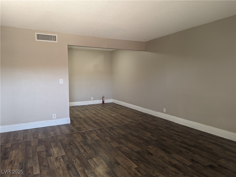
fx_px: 164
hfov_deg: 71.5
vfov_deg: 56.9
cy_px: 88
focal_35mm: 24
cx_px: 118
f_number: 1.85
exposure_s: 1/88.4
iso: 194
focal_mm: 6.81
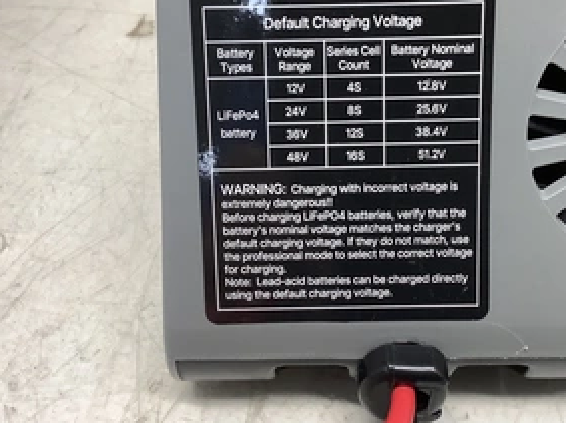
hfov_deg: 42.8
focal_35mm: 44
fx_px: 719
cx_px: 331
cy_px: 164
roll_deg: +0.6
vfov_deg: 32.7
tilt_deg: -35.5
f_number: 2.4
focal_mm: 3.3
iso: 80
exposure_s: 1/60
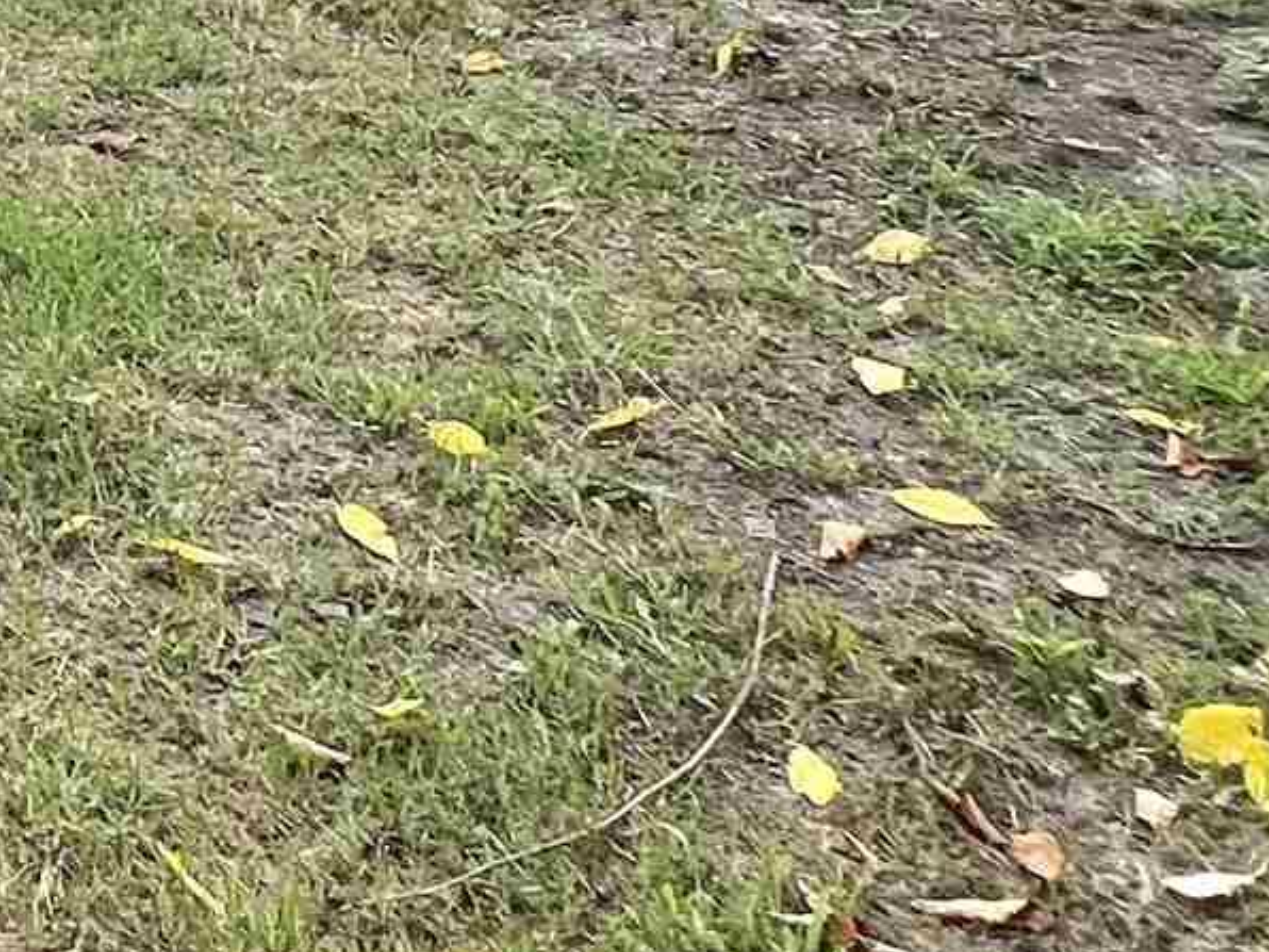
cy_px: -552
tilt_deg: -1.4
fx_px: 2456
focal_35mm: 67
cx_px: -1065
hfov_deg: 20.1
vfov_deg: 18.8
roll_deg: +0.2
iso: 32
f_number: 1.8
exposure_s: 1/165
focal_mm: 1.57
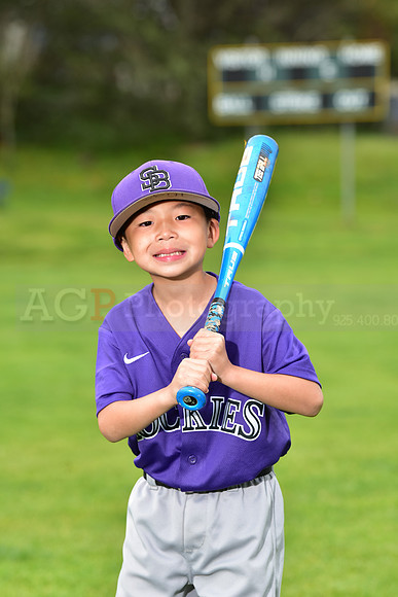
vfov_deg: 13.2
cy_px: 298
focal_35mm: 155
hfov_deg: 8.9
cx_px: 199
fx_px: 2569
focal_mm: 155
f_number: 5.6
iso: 400
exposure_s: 1/250
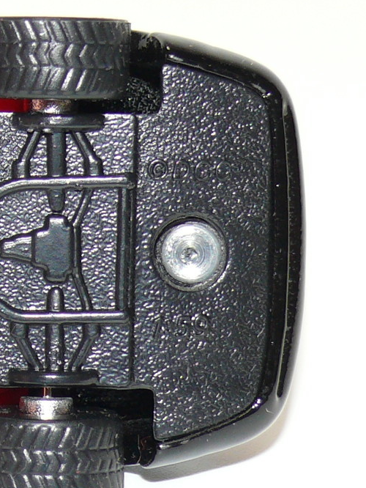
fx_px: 3452
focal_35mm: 245
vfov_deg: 8.1
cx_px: -192
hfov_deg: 6.0
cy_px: 245
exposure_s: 1/30
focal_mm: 13.3
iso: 100
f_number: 4
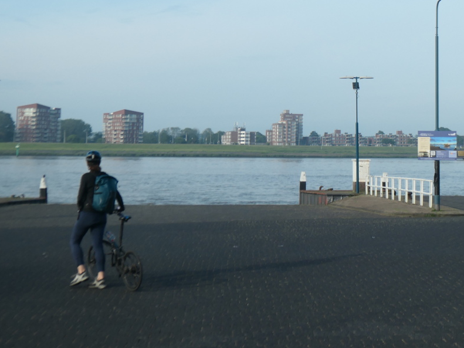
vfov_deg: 23.3
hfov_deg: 31.0
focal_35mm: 62
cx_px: 310
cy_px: 69
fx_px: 831
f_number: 4
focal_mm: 12.5
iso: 200
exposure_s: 1/1000
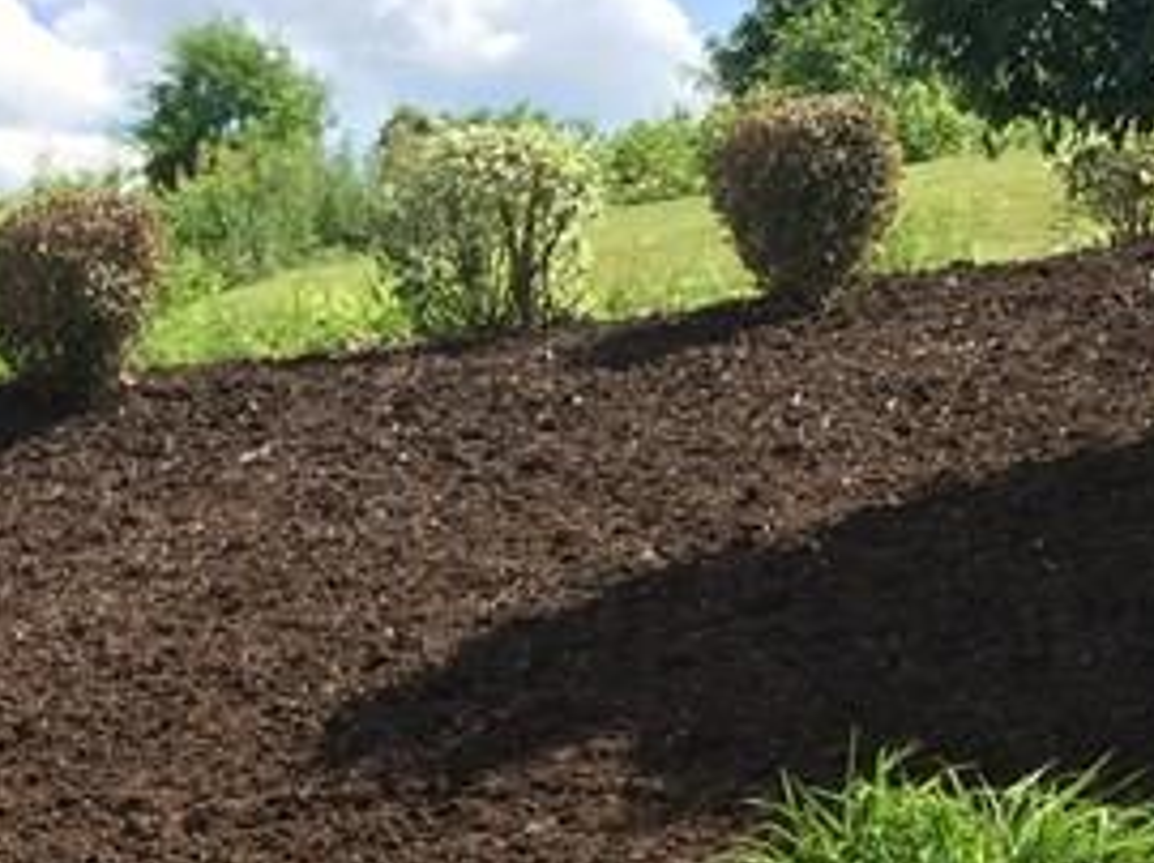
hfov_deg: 17.1
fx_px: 3664
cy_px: 1008
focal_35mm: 110
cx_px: -222
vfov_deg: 13.1
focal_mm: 4.15
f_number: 2.2
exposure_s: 1/1244
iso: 32
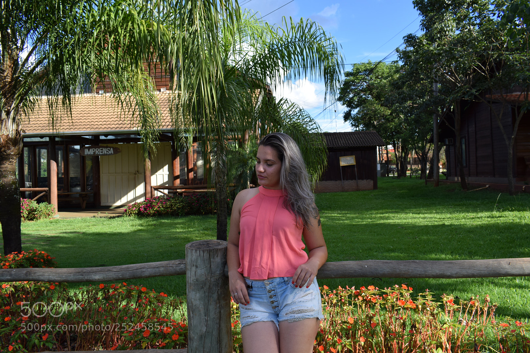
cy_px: 176
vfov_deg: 43.6
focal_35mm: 30
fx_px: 442
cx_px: 265
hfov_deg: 61.9
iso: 200
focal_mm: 20
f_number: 8
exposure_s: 1/250
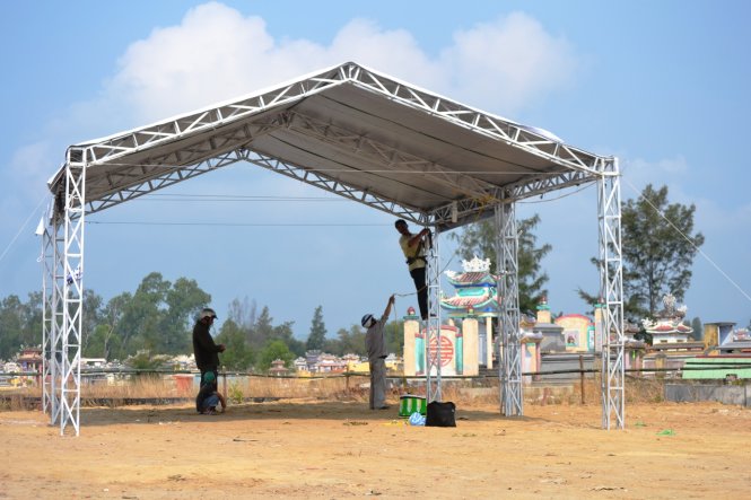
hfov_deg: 24.6
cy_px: 250
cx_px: 376
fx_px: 1721
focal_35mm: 82
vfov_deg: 16.5
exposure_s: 1/250
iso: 100
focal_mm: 55
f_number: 8
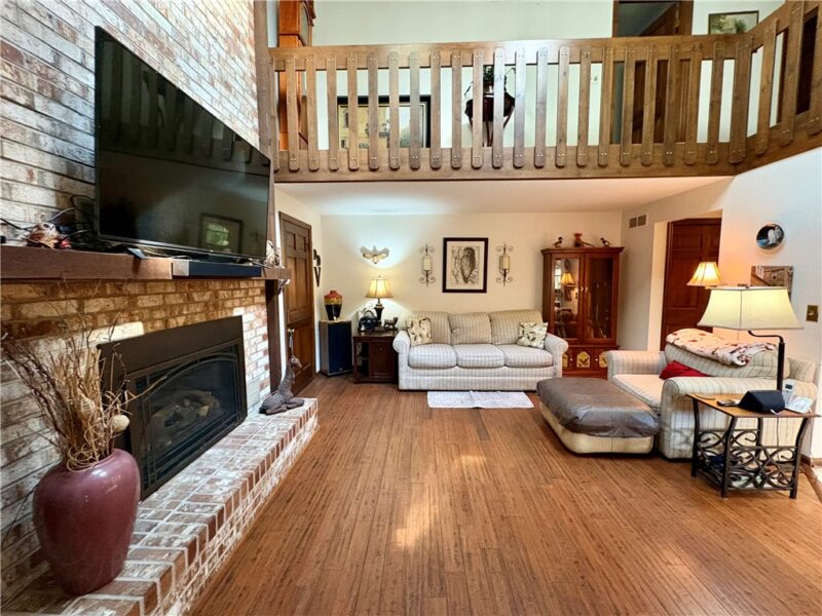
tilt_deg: -5.7
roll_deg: +1.1
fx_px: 332
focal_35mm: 14
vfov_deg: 85.7
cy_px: 308
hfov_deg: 102.1
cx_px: 411
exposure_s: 1/40
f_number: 2.2
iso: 640
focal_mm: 2.22
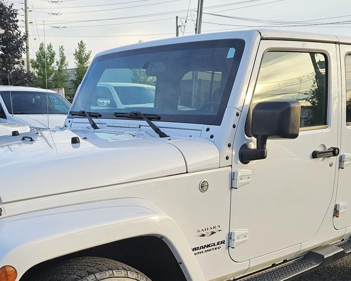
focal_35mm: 44
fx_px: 457
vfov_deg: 33.0
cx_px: 149
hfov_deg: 41.9
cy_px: 232
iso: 20
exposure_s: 1/210
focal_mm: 6.3
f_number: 1.7
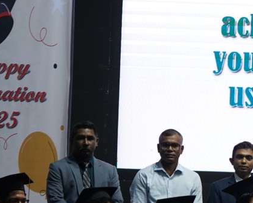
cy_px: 170
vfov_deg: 6.1
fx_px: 1901
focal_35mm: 254
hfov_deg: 7.4
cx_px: 462
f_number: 2.8
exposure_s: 1/320
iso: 1600
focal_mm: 70
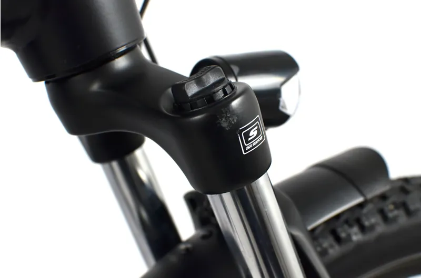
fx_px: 612
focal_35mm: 52
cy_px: 139
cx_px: 210
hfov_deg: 37.9
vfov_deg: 25.6
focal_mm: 35
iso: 400
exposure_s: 1/80
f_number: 5.6
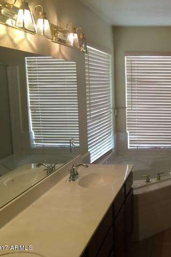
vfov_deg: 47.4
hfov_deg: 30.7
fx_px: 292
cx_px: 164
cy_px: 128
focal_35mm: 41
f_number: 2.2
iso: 32
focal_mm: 4.15
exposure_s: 1/40
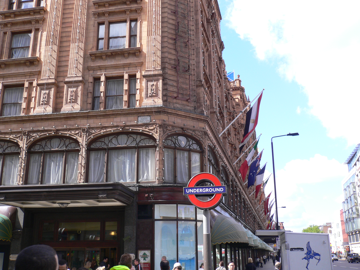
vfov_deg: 40.7
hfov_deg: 52.6
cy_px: 135
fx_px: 364
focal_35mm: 35
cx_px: 180
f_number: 5.6
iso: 80
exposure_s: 1/100
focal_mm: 5.8
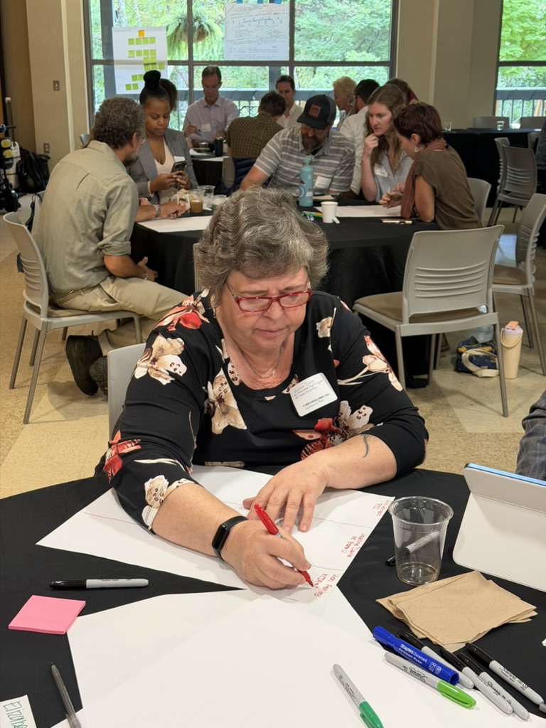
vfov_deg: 39.7
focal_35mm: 48
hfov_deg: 30.3
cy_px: 364
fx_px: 1009
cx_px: 273
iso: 200
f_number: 1.78
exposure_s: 1/60
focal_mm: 6.76
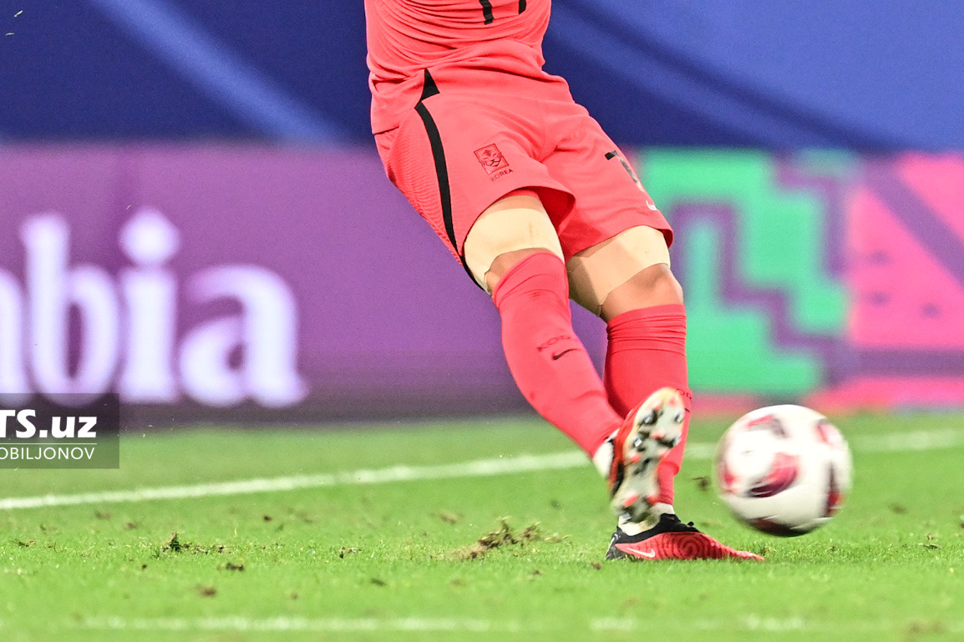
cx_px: 622
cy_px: 98
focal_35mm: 710
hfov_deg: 2.9
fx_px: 19008
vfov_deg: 1.9
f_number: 2.8
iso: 1600
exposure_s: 1/1000
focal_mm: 400
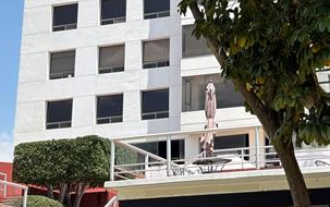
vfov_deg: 13.8
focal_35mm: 93
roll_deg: +0.9
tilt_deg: +20.4
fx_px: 837
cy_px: -13
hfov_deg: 22.2
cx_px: 231
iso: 50
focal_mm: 5.96
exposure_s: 1/2513
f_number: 1.6
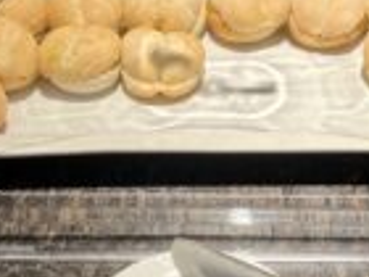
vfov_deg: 21.9
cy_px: 135
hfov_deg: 28.9
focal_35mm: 67
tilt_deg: -39.0
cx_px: 206
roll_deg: -0.3
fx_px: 714
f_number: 1.5
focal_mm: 5.7
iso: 80
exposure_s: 1/120
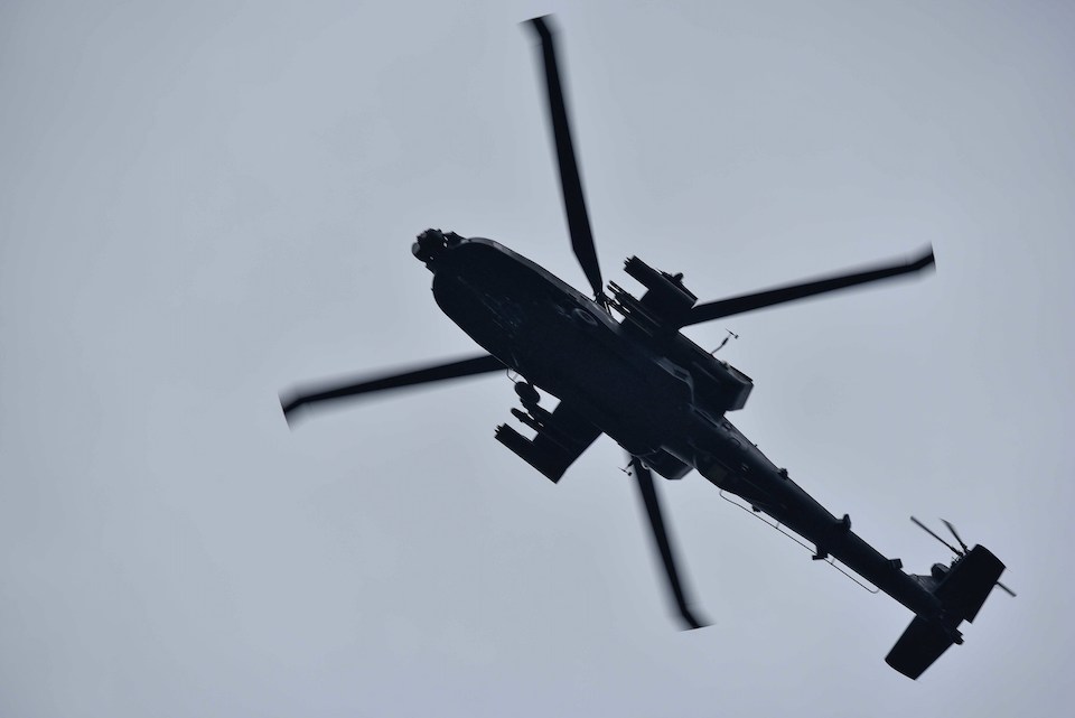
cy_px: 359
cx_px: 538
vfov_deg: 5.1
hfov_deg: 7.6
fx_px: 8066
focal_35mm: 270
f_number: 8
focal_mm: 270
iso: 100
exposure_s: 1/500
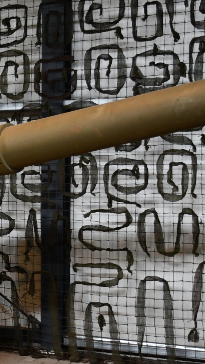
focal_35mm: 83
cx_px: -50
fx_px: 803
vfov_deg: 25.5
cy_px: 242
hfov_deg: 14.1
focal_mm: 22
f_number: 2.8
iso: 800
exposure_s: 1/25
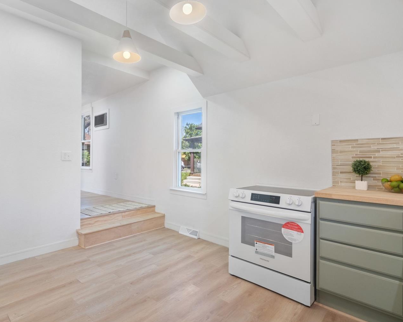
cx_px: 167
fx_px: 227
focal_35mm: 19
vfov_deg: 70.8
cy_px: 165
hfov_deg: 82.6
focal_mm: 16
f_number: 8
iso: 400
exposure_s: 1/13
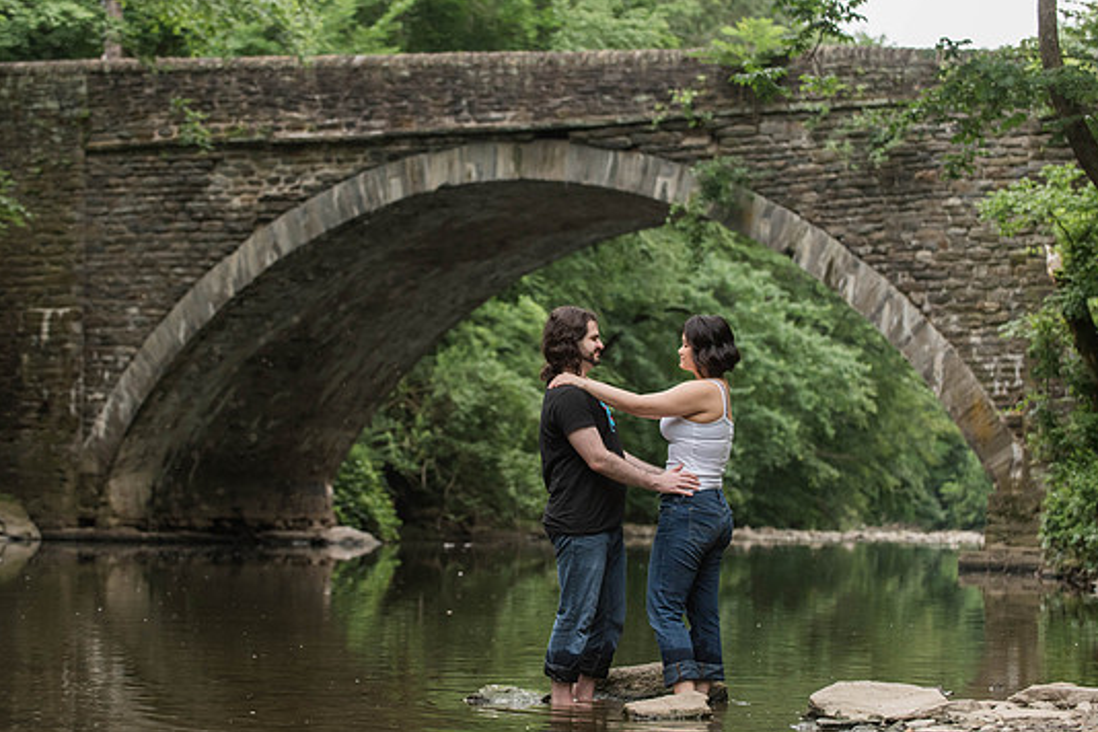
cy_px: 352
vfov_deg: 13.8
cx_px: 547
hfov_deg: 20.6
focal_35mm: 99
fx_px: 3019
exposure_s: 1/250
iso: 1600
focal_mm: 86
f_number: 4
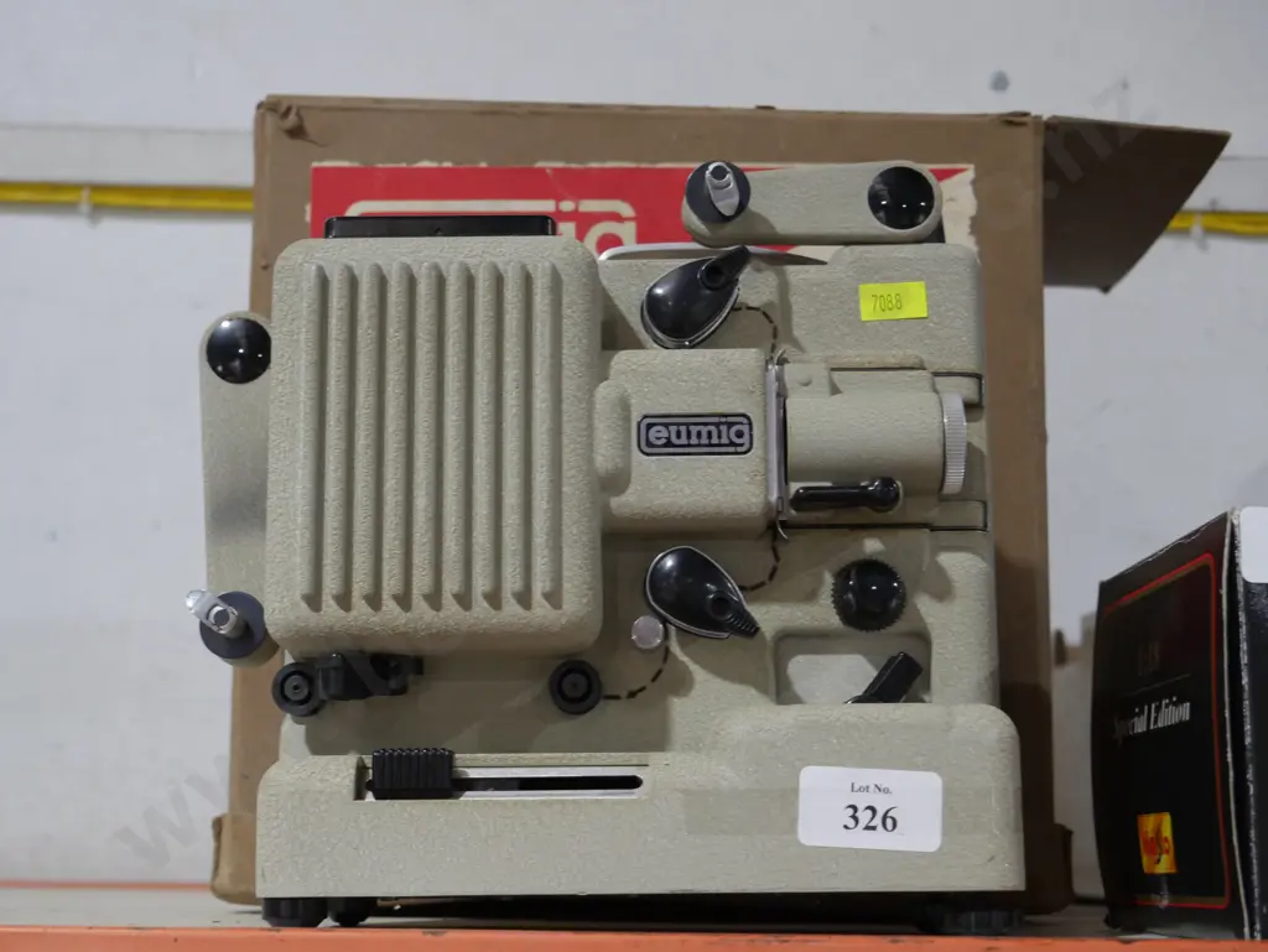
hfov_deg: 35.5
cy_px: 476
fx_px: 1979
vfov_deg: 27.1
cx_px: 634
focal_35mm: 54
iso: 1250
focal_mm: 27
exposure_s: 1/60
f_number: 5.3
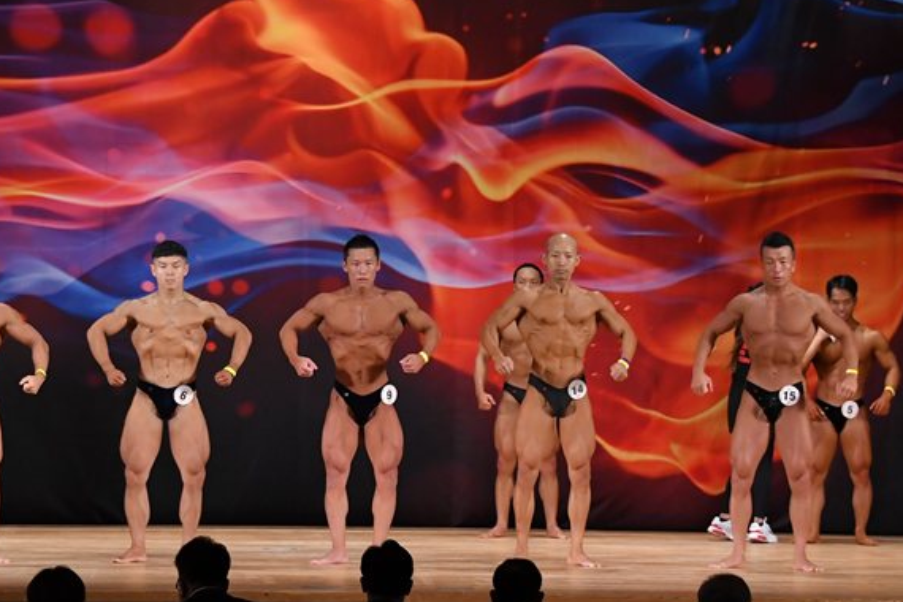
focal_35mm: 159
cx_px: 392
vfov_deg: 8.6
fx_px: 3988
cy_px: 260
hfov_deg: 12.9
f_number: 5.6
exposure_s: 1/400
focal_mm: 78
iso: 3200
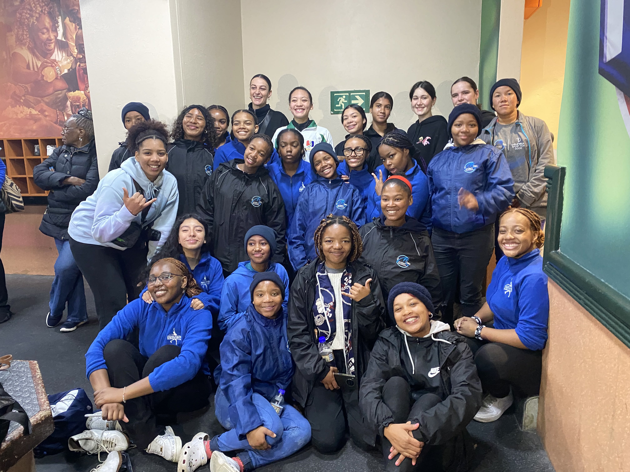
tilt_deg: -11.3
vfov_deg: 53.1
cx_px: 315
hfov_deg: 67.3
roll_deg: +0.5
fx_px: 473
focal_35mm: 26
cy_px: 236
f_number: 1.8
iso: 500
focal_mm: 4.25
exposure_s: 1/25
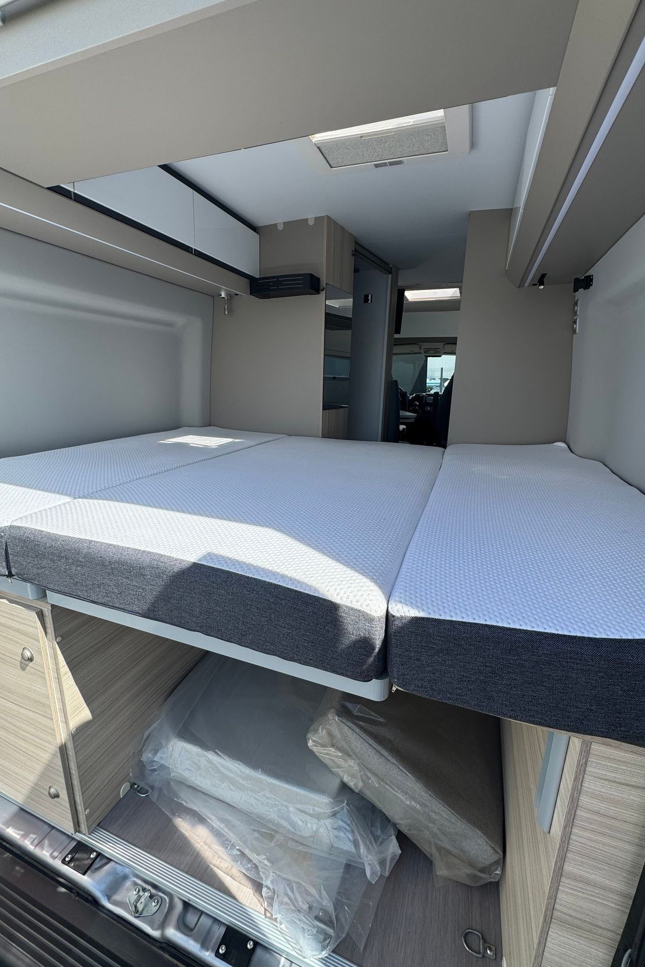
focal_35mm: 15
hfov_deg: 77.3
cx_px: 321
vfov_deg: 100.4
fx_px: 403
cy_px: 480
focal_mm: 2.22
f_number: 2.2
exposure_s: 1/700
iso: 40
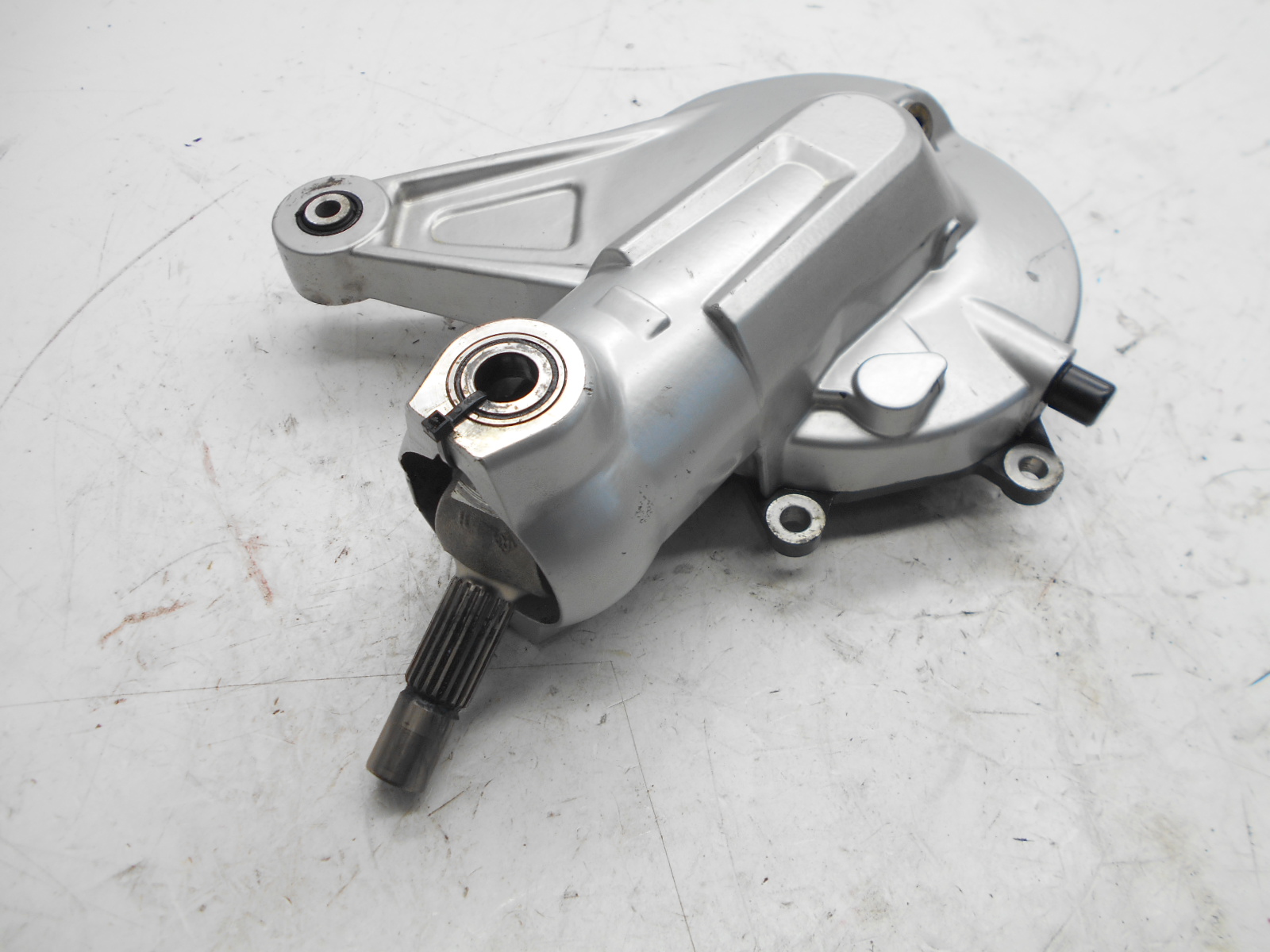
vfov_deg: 53.1
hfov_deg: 67.3
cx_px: 635
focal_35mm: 26
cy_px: 476
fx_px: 954
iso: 80
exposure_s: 1/50
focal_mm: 4.6
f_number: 3.2
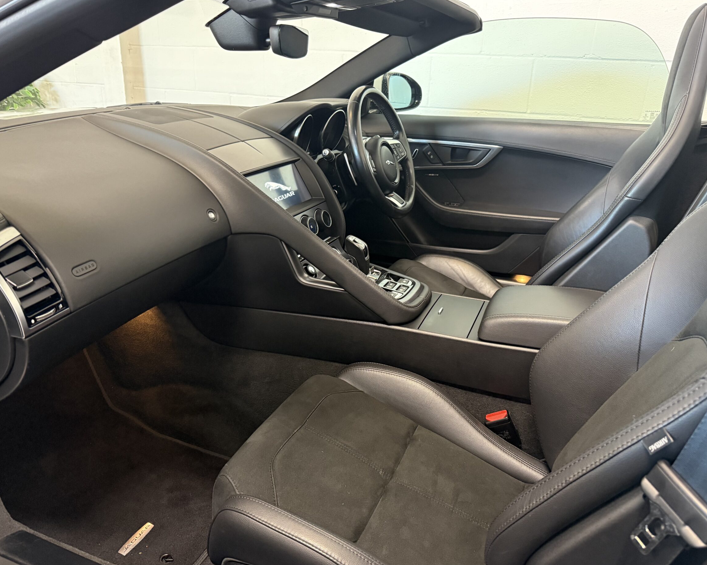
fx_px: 544
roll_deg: -1.4
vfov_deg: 54.9
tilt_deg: -21.1
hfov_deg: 66.0
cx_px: 366
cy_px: 282
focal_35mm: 26
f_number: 1.78
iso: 500
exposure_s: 1/50
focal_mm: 6.76
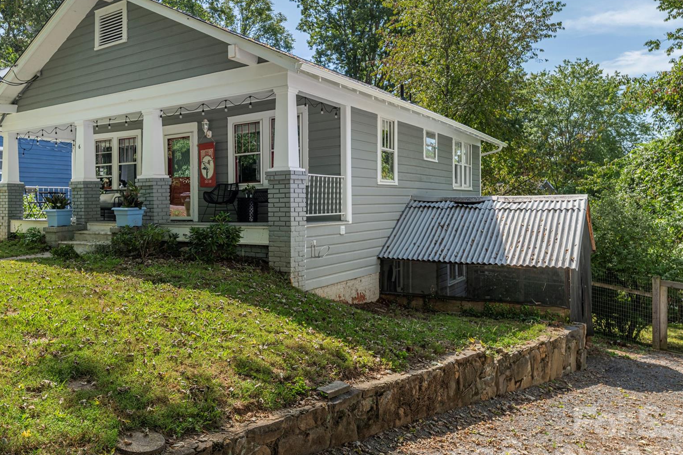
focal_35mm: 28
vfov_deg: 46.2
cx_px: 261
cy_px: 190
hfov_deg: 64.6
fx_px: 531
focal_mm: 21
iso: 320
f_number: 8
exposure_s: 1/1000
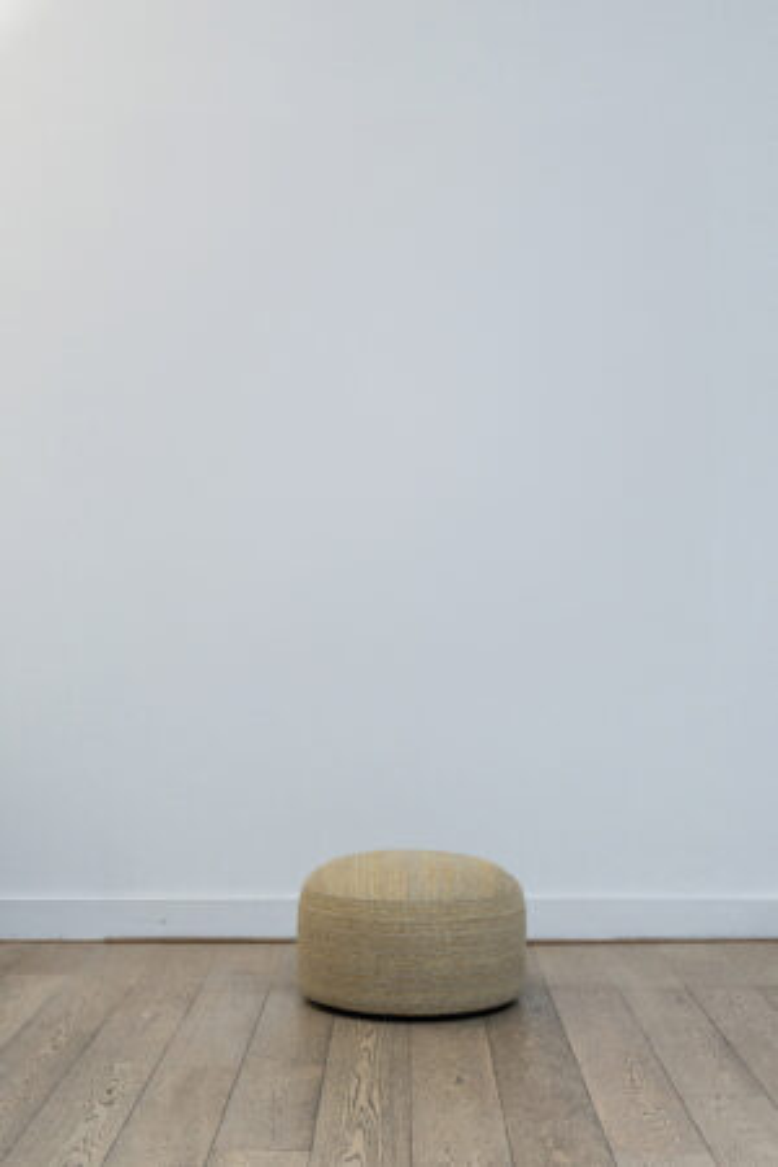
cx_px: 389
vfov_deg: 41.1
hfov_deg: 28.1
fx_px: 1556
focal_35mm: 48
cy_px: 584
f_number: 4.5
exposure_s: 1/100
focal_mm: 32
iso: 1250
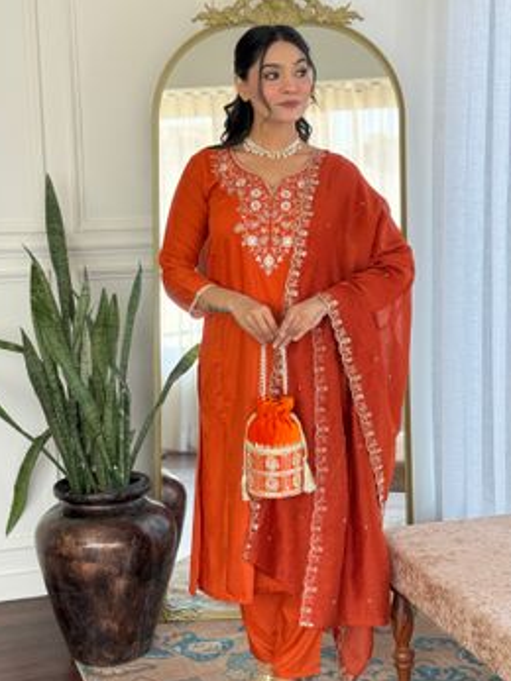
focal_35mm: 59
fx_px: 1162
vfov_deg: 32.7
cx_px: 289
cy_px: 354
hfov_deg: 24.8
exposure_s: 1/70
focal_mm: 6.76
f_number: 1.78
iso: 160
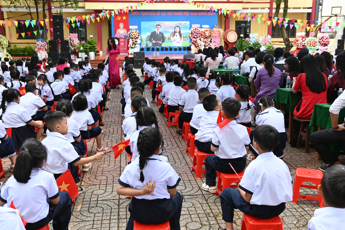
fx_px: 374
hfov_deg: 49.6
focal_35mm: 39
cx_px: 172
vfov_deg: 34.2
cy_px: 115
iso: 400
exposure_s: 1/250
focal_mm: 26
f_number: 3.5
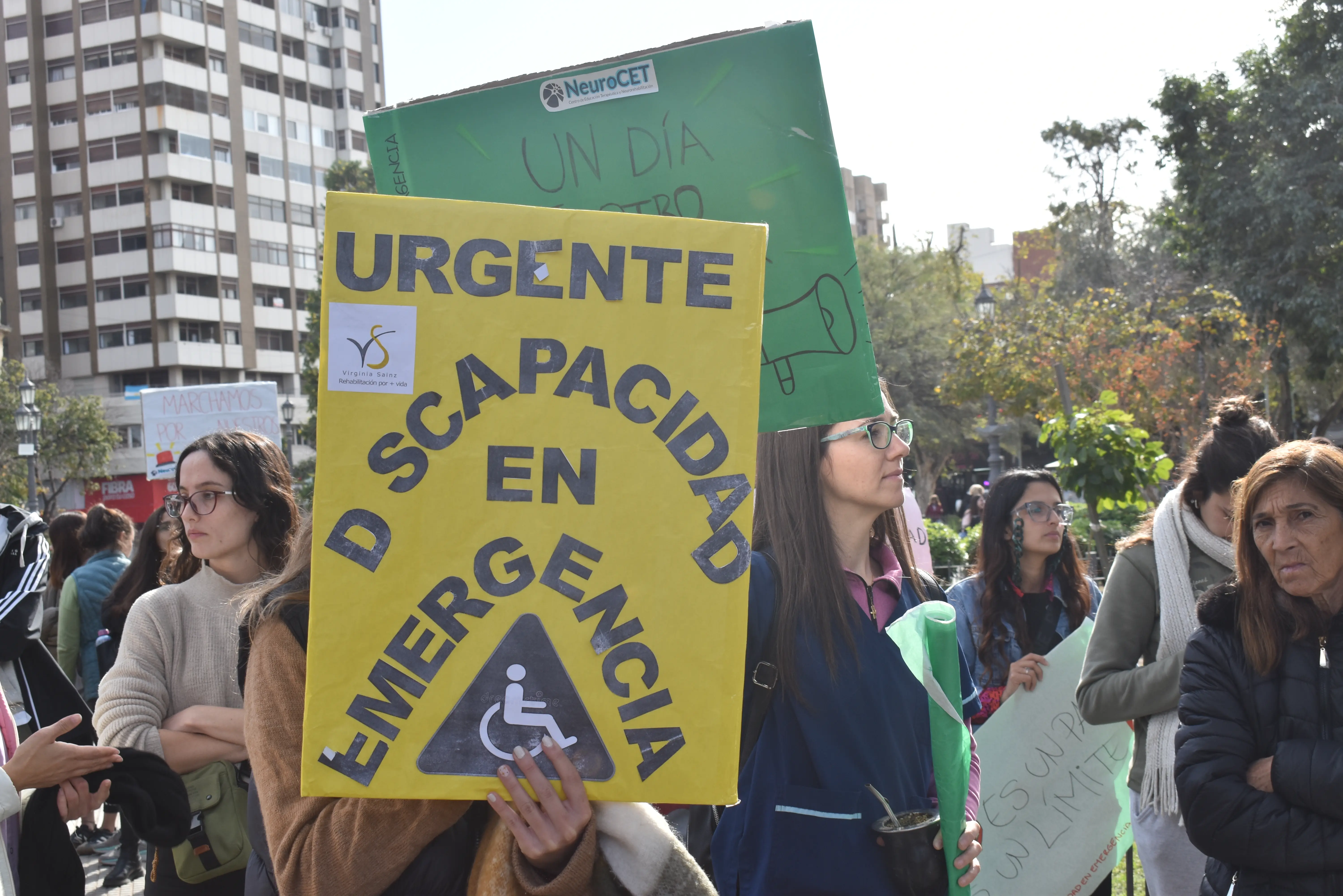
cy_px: 448
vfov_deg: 25.8
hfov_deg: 37.9
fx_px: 1958
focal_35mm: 52
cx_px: 672
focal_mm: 35
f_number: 9
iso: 200
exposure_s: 1/125
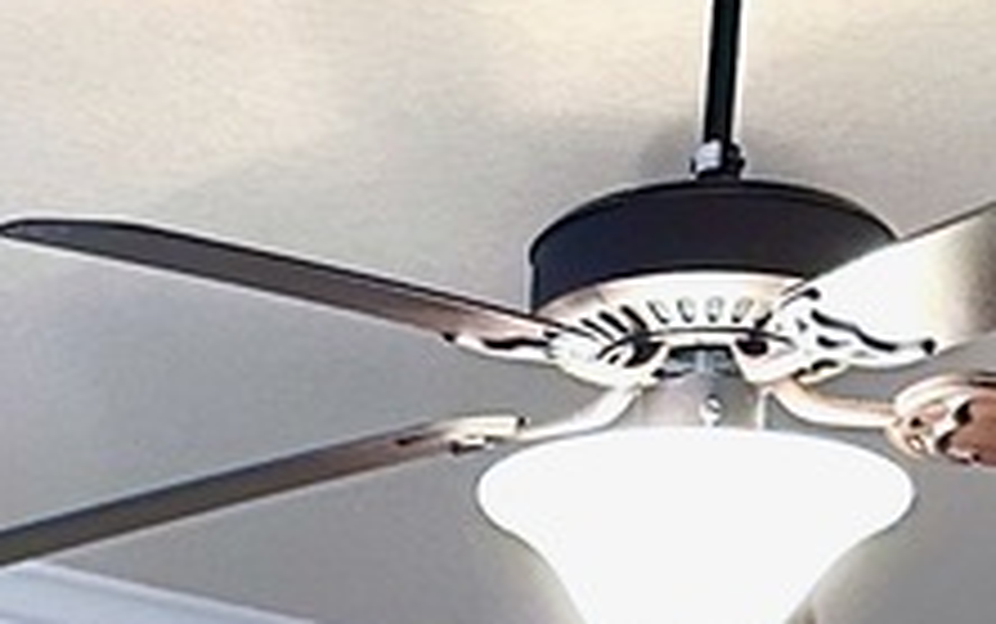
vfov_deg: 6.6
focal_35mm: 165
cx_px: -260
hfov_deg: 12.3
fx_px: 4481
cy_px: 2361
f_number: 1.78
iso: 500
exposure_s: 1/60
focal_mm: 6.86
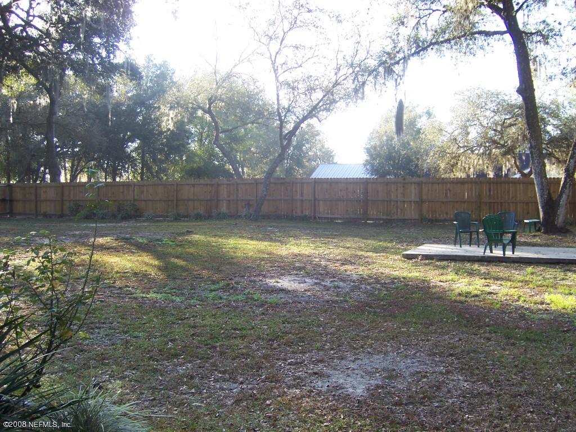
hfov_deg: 51.4
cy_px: 216
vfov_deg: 39.7
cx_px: 288
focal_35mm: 36
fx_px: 599
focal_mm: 6.2
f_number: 2.8
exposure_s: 1/100
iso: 80
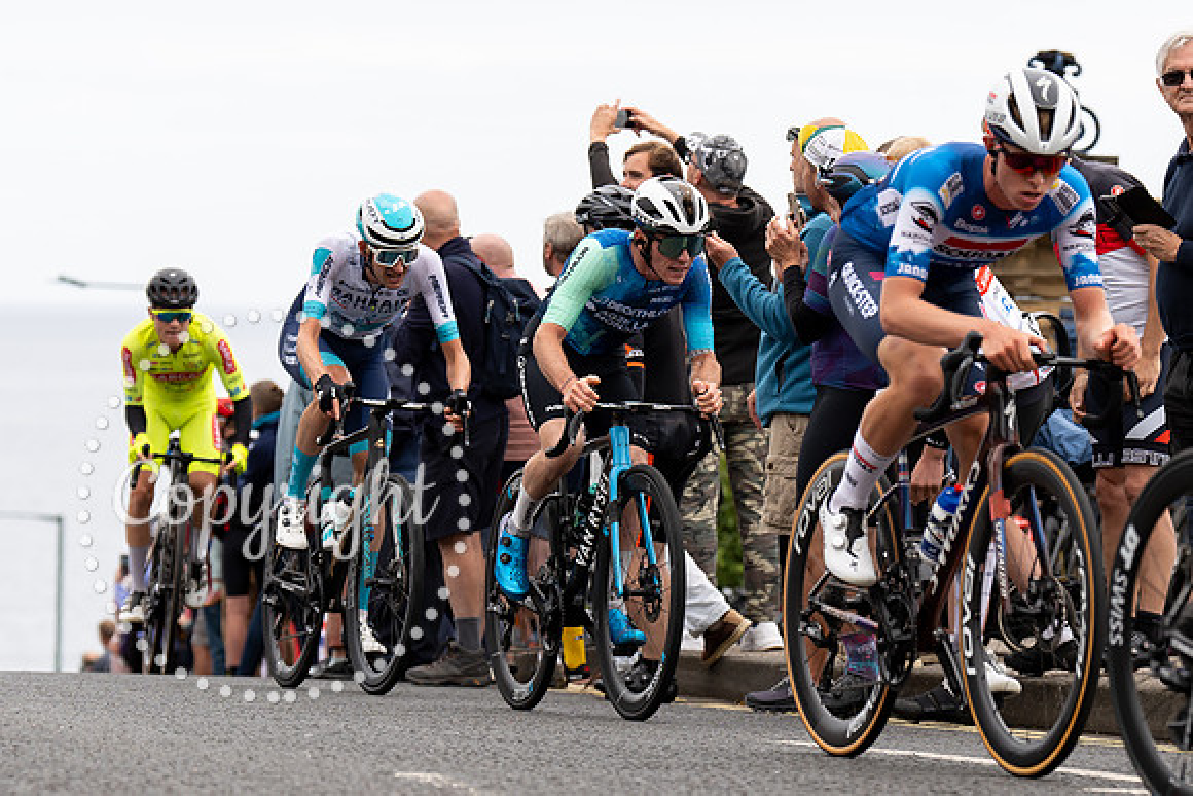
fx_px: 5964
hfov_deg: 11.4
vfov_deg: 7.6
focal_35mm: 180
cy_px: 293
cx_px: 626
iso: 320
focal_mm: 112
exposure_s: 1/1000
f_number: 3.5
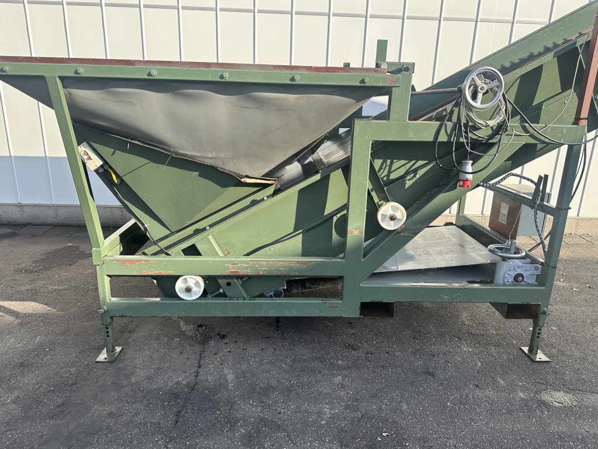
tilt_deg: -16.8
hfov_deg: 71.6
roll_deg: -2.0
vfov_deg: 56.8
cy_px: 224
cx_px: 299
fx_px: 415
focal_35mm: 24
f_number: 1.78
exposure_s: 1/1040
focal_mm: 6.86
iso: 80
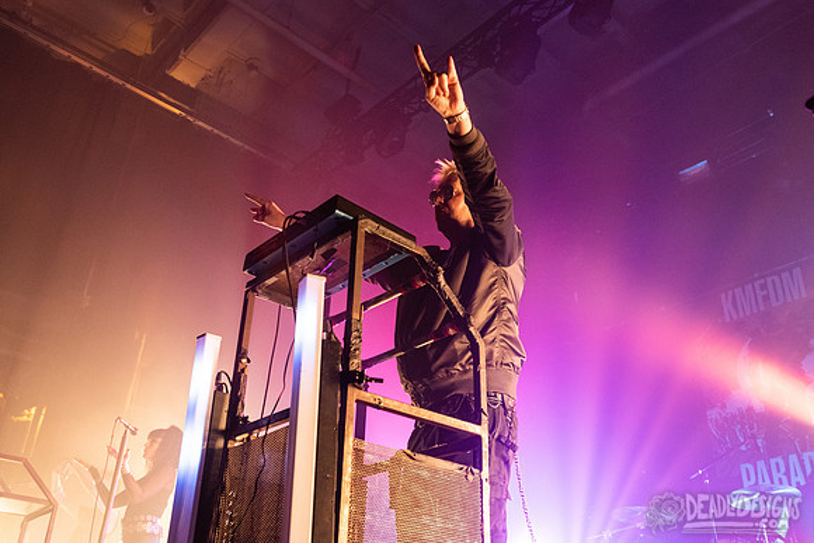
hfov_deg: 55.0
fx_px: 781
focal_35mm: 35
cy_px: 250
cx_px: 408
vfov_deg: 38.3
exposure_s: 1/250
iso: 3200
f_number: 4
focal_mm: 32
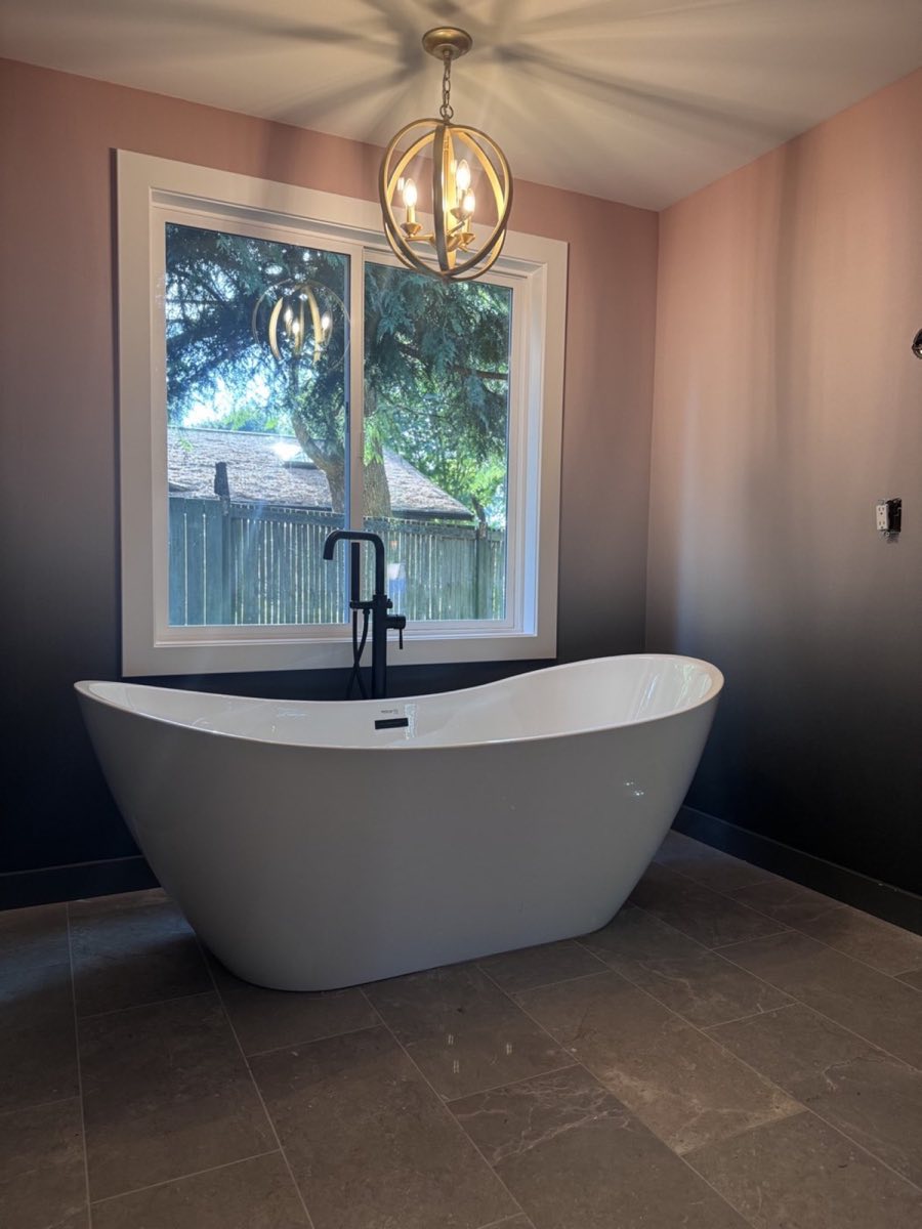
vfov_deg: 71.6
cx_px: 461
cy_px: 614
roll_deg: -0.2
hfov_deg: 56.8
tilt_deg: -3.9
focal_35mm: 24
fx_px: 852
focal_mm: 6.76
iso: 200
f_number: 1.78
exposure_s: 1/60
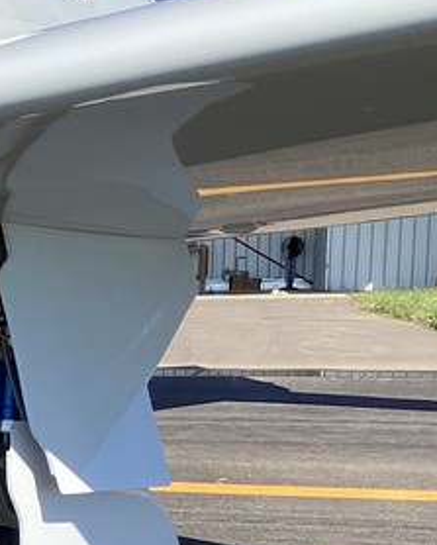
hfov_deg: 15.9
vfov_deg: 21.4
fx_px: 1404
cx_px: -267
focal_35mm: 87
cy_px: 498
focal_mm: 3.3
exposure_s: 1/562
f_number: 2.4
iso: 25
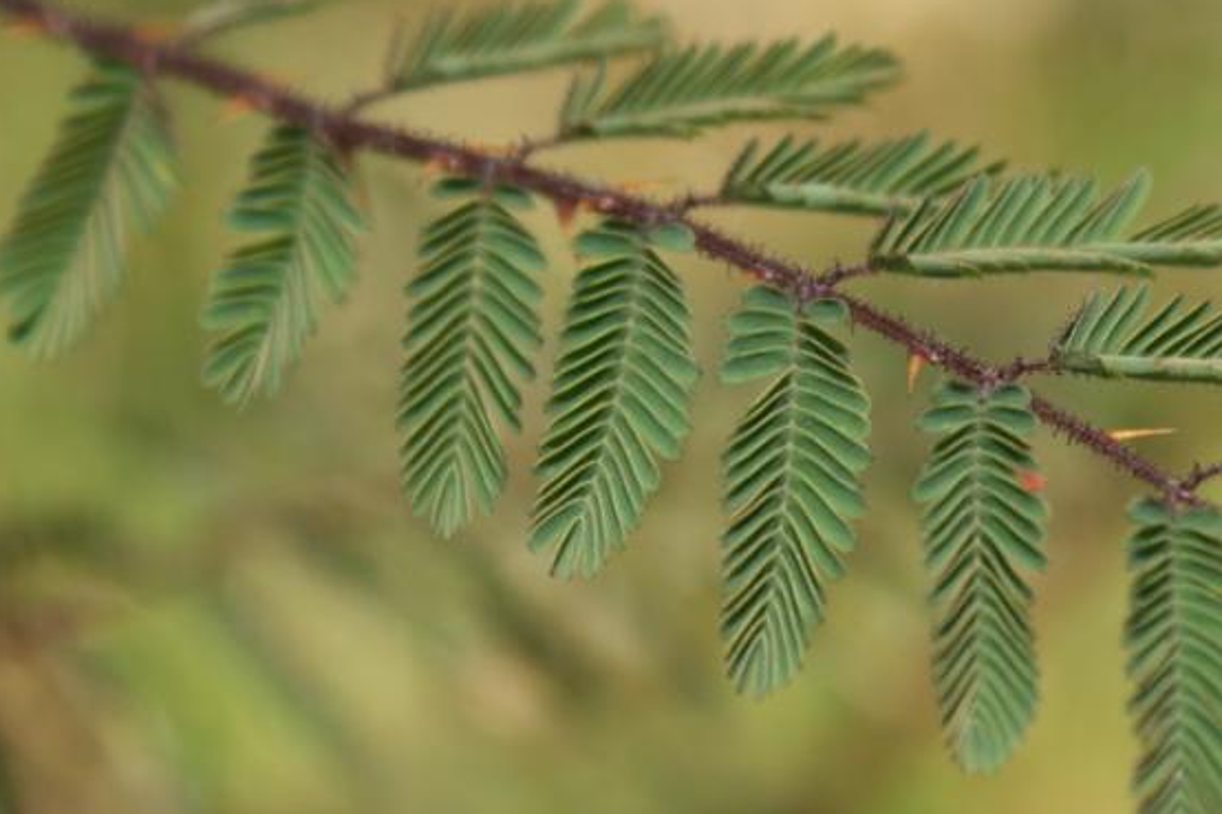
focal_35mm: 194
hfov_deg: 10.6
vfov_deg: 7.1
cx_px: 907
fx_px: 6583
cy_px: 526
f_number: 7.1
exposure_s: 1/250
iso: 100
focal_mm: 70
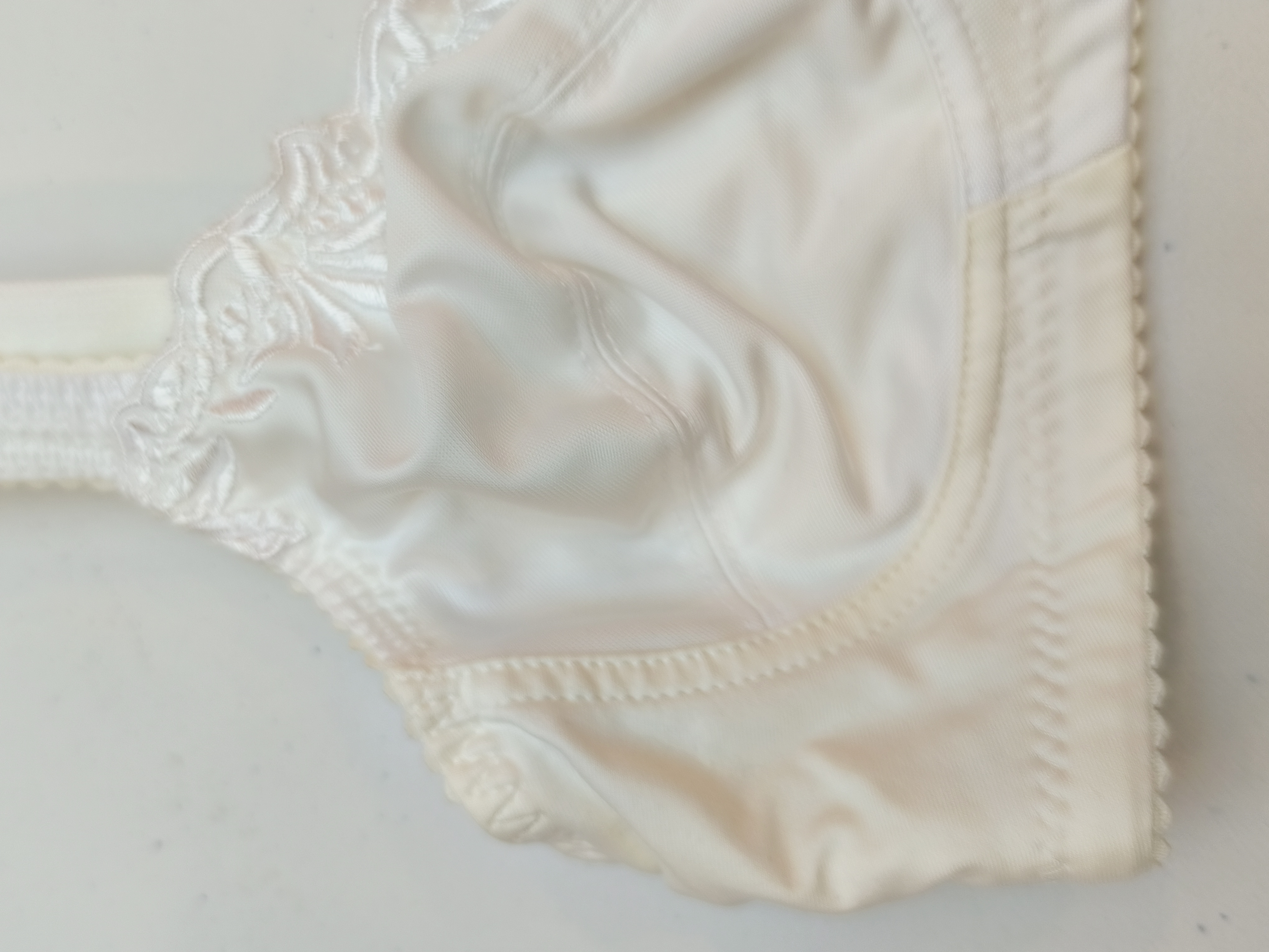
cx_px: 634
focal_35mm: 32
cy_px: 476
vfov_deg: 44.2
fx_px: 1173
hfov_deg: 56.8
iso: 125
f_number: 1.65
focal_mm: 6.14
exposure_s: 1/30
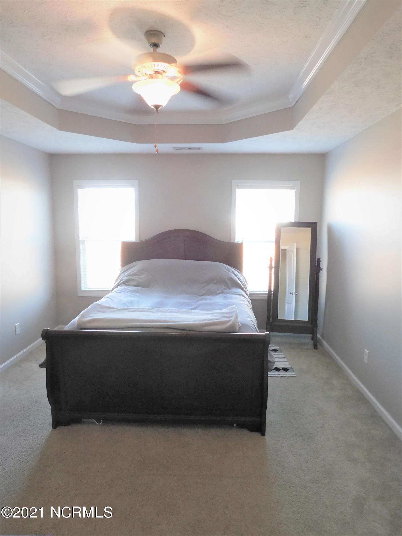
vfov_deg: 73.9
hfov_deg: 58.9
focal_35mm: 23
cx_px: 201
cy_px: 268
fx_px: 356
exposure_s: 1/30
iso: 280
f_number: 3
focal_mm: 4
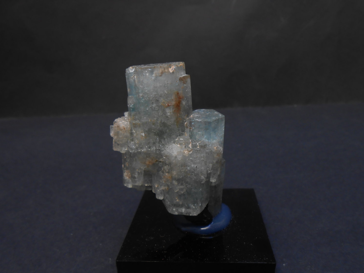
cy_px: 144
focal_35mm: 28
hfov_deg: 63.4
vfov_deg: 49.7
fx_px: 294
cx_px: 180
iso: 80
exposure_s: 1/80
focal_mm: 4.6
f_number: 3.5
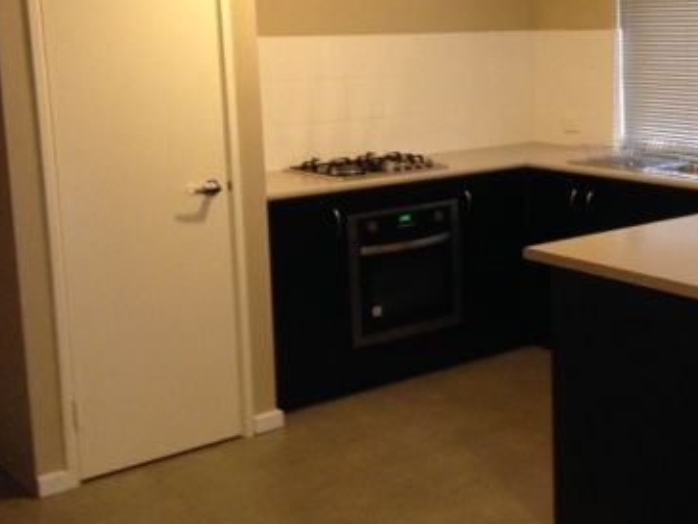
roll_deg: -0.3
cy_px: 196
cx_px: 504
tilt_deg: -11.8
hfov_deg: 32.7
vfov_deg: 25.2
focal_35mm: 58
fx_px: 1170
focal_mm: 4.12
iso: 250
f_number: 2.4
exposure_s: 1/20
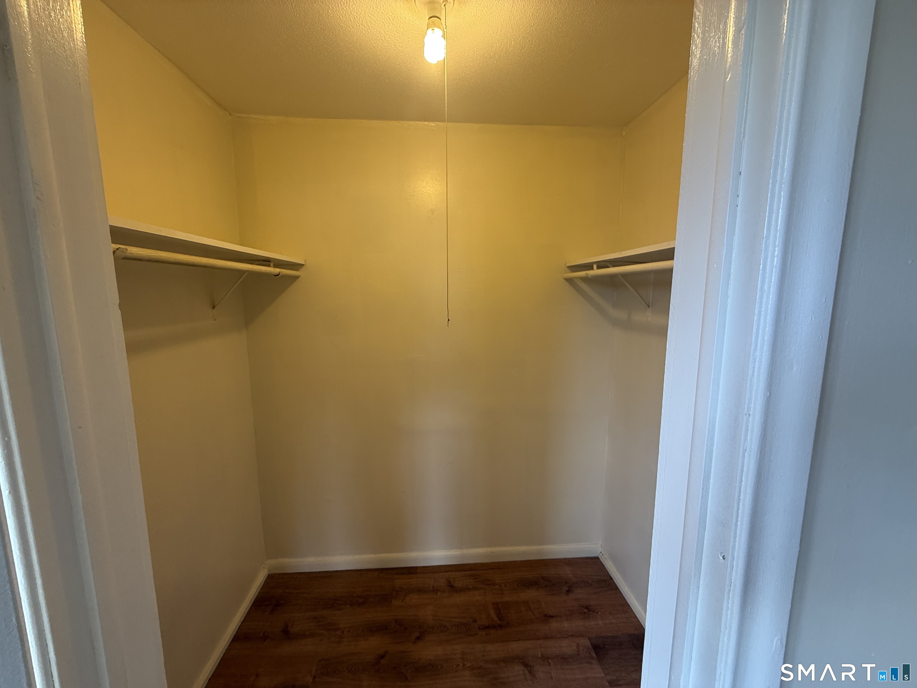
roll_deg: +0.7
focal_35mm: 14
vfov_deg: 85.7
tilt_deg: -7.5
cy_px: 344
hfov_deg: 102.1
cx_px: 458
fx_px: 371
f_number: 2.2
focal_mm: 2.22
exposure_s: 1/120
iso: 125
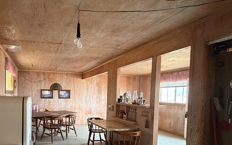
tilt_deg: -1.8
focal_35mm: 22
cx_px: 66
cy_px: 98
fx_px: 139
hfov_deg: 75.3
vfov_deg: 53.9
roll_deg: -0.4
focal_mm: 2.22
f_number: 2.2
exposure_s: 1/60
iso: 500
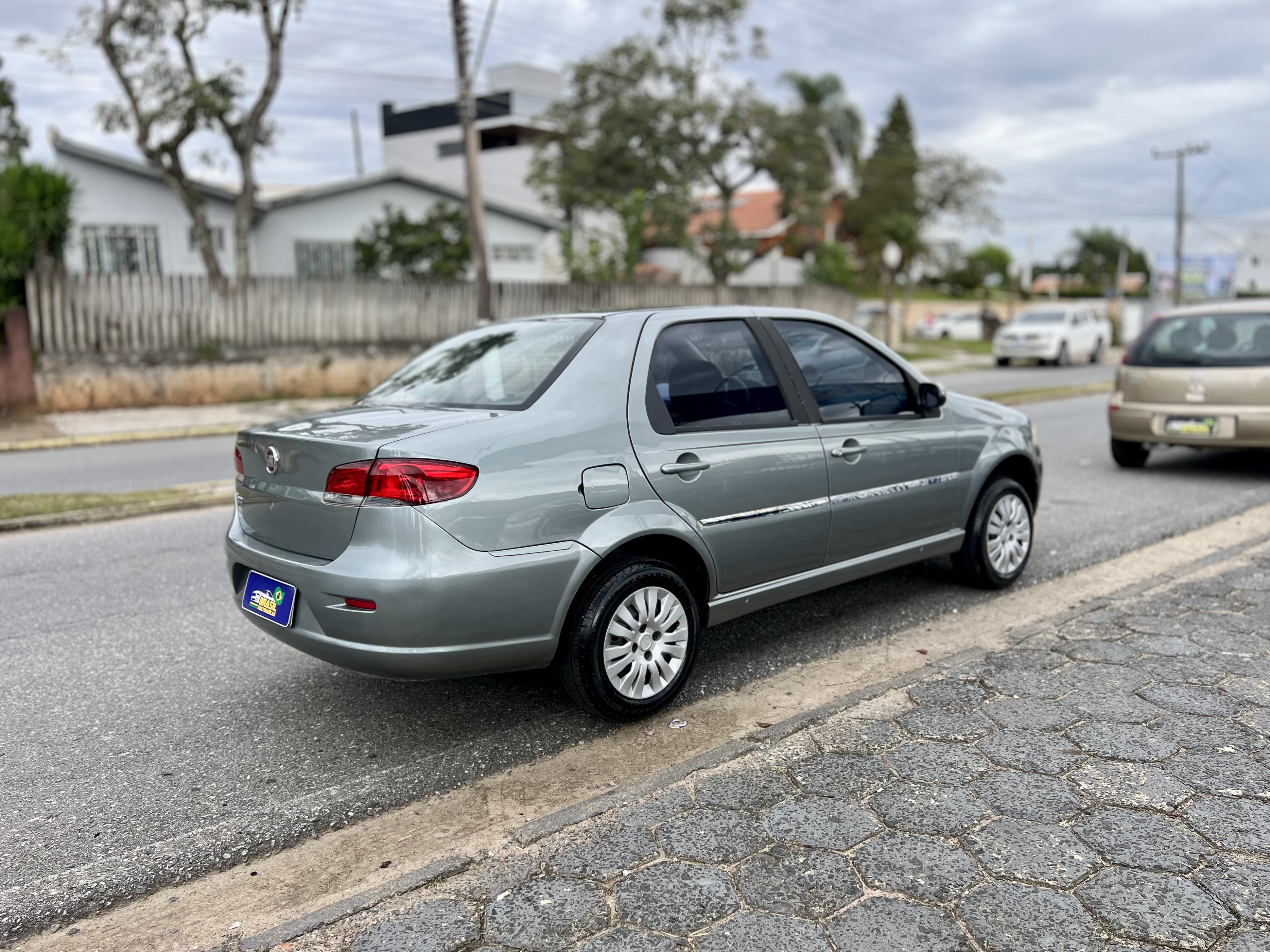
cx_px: 652
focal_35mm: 27
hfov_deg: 65.3
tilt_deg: -10.8
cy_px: 483
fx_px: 991
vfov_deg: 51.4
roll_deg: +0.8
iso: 50
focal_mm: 5.7
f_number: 1.5
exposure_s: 1/1209
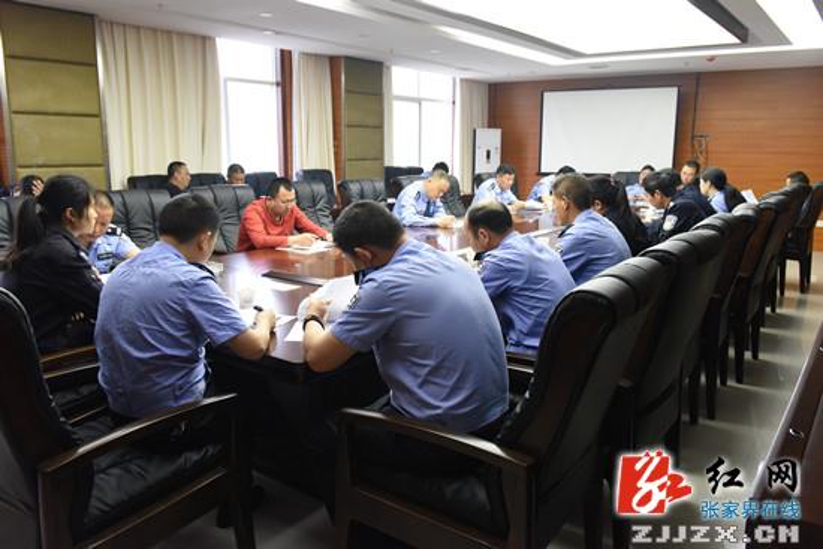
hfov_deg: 63.6
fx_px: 663
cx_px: 412
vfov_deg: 45.0
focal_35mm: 29
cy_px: 274
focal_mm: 29
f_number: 7.1
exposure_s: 1/30
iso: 2800
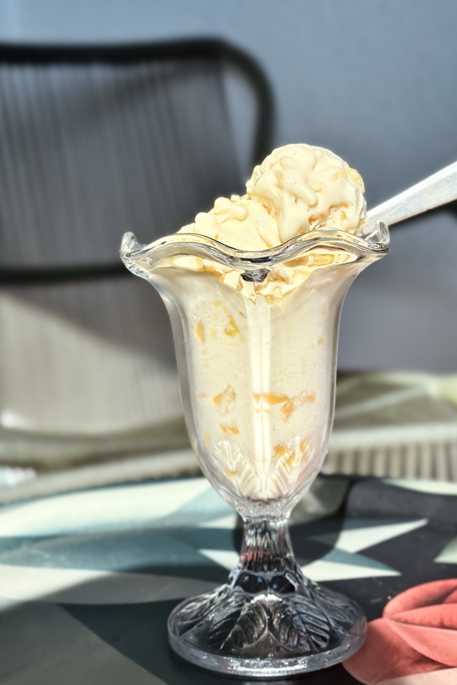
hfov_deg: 24.2
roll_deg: +1.5
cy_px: 367
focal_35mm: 56
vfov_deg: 35.6
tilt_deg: -9.6
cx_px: 256
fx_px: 1066
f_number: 1.78
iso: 100
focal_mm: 6.86
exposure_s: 1/10870
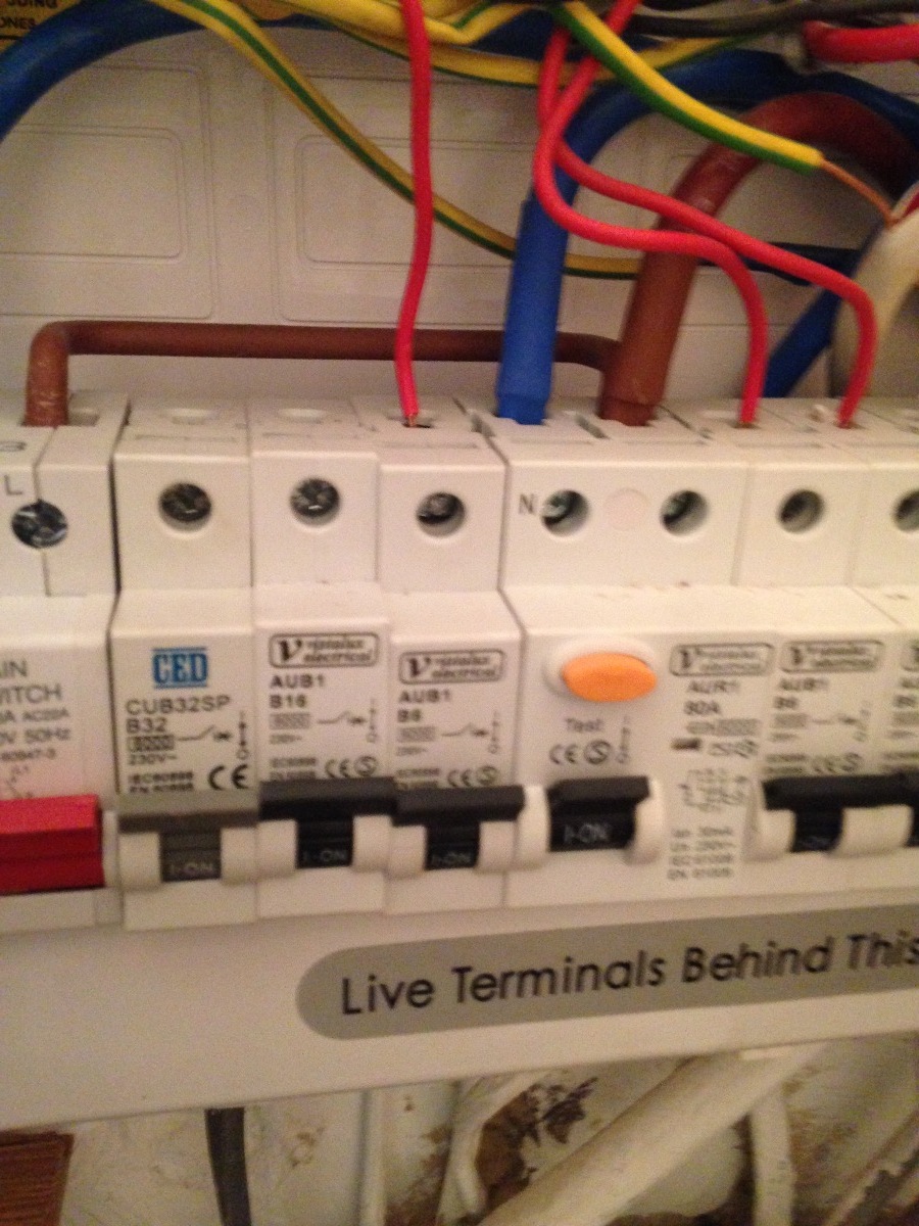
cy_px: 613
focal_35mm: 33
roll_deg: -1.7
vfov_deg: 55.4
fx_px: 1168
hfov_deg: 42.9
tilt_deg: -19.2
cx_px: 460
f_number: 2.4
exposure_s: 1/15
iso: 500
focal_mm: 4.12
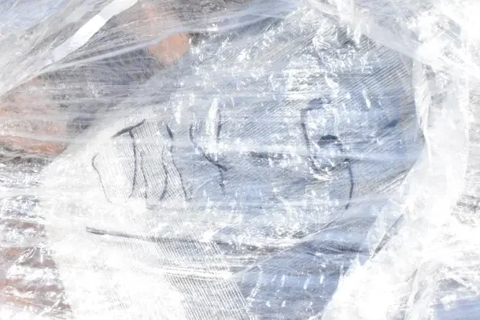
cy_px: 160
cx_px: 240
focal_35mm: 38
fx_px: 500
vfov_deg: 35.5
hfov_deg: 51.3
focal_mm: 25
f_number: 20
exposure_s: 1/1600
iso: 6400
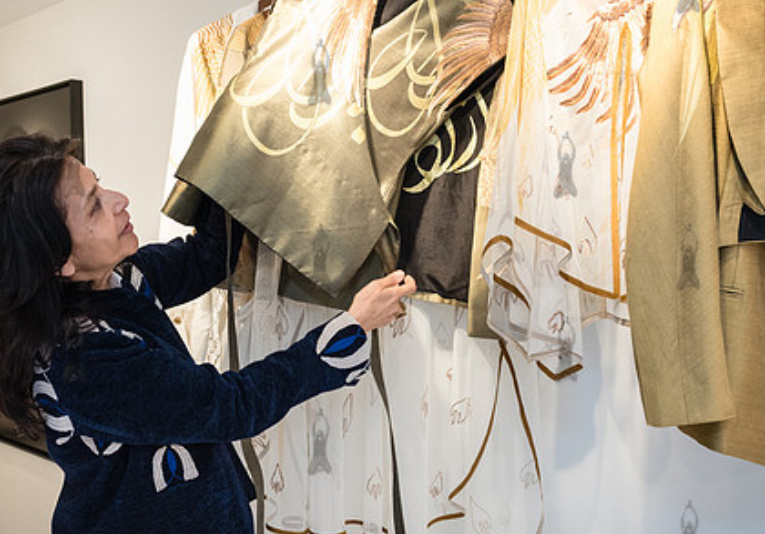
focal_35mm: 41
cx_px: 281
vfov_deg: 33.5
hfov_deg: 46.3
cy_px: 317
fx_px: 884
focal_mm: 24
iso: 1600
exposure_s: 1/250
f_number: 4.5
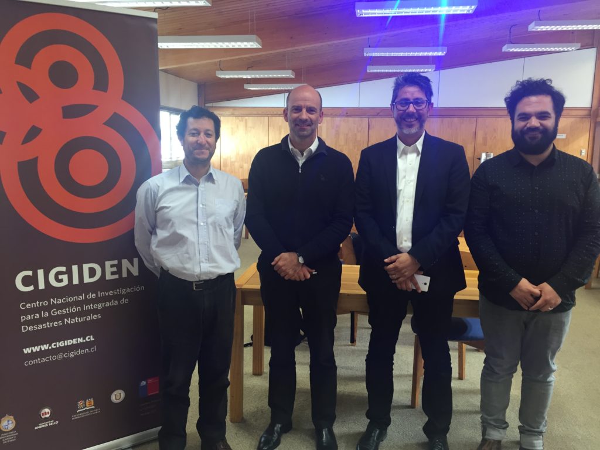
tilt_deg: -7.8
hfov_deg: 61.7
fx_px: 503
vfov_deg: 48.2
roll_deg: -0.9
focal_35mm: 29
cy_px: 225
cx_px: 300
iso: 100
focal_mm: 4.15
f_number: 2.2
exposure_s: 1/33
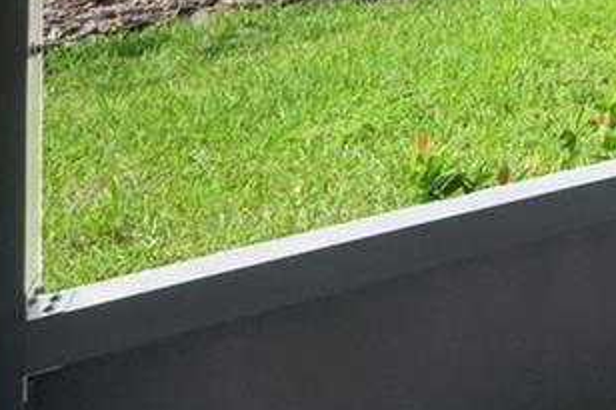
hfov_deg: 14.8
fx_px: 1419
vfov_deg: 13.3
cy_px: -488
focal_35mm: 83
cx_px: 1486
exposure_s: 1/80
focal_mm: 16
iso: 250
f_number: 9
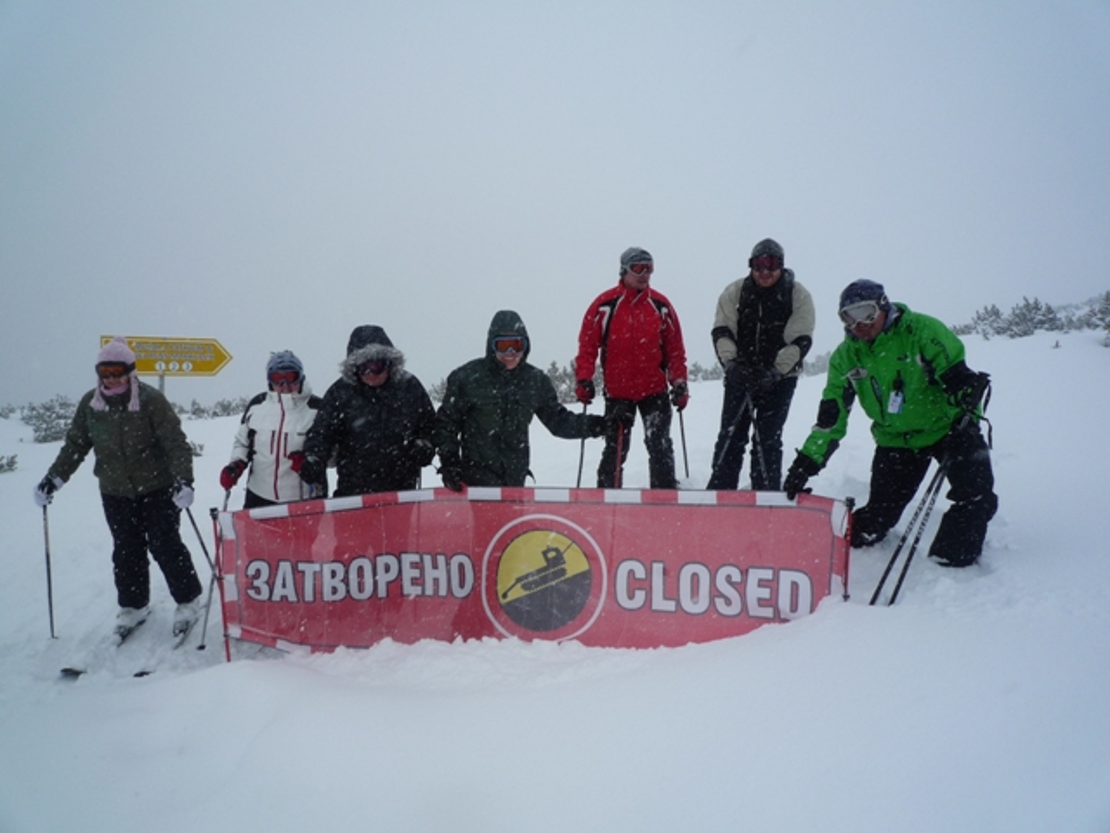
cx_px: 555
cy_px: 416
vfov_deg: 54.9
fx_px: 802
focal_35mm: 25
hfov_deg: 69.4
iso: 100
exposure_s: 1/640
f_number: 5
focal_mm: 4.4
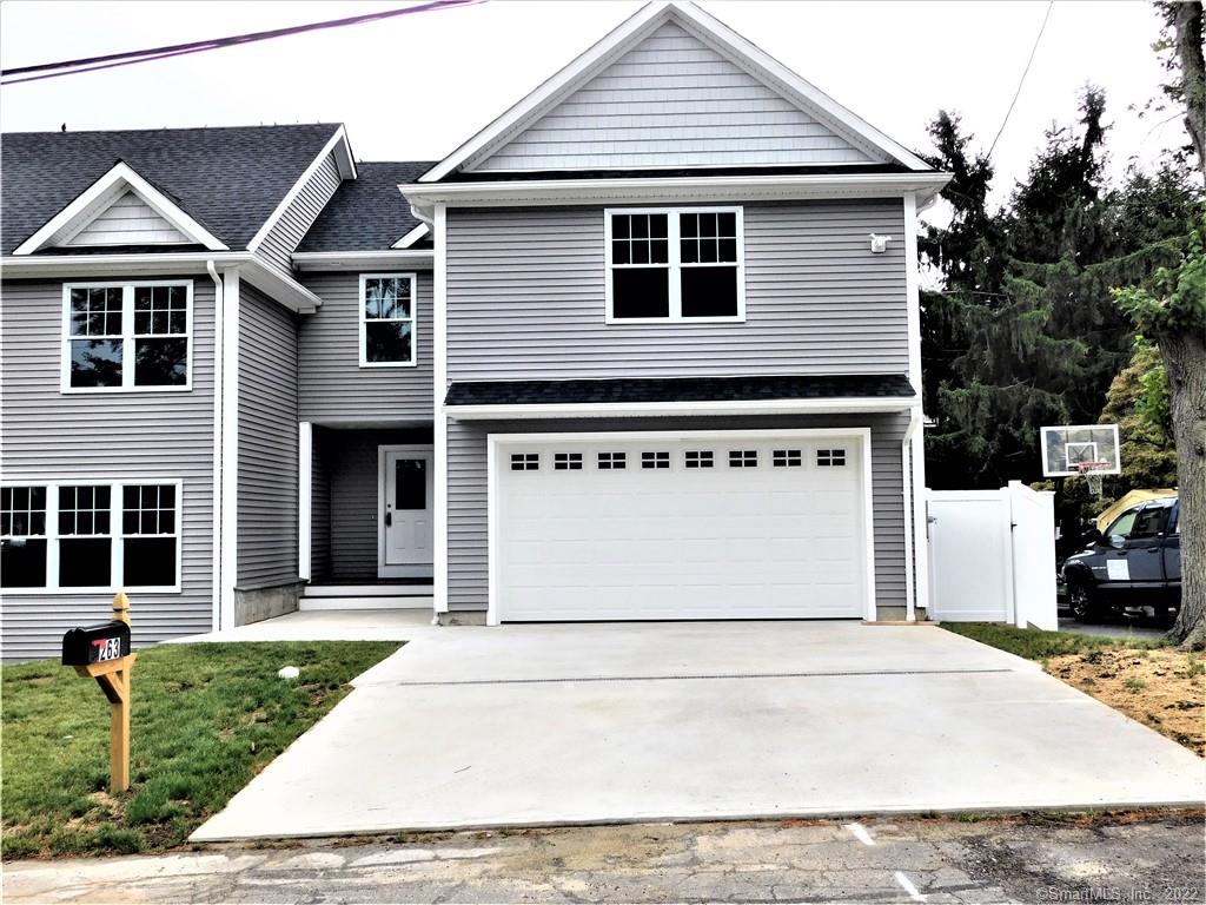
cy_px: 452
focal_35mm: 30
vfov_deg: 46.8
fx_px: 1045
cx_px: 603
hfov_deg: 60.0
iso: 125
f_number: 3.2
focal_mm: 5.3
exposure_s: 1/640
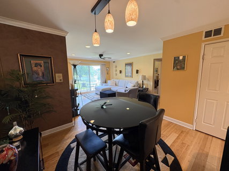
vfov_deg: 85.6
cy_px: 86
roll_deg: +0.7
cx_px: 114
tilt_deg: -7.4
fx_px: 93
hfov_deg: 102.1
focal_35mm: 14
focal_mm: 2.22
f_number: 2.2
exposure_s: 1/60
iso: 320
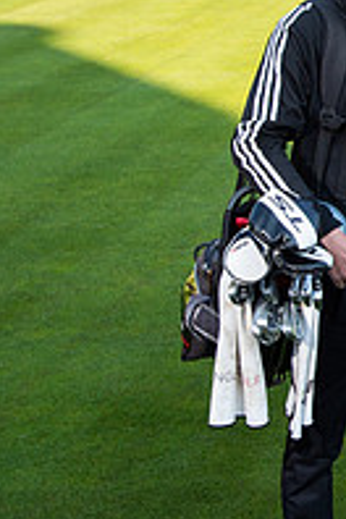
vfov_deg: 17.8
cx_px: 737
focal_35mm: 115
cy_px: 239
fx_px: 1658
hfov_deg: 10.7
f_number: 7.1
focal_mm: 35
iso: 400
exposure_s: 1/500
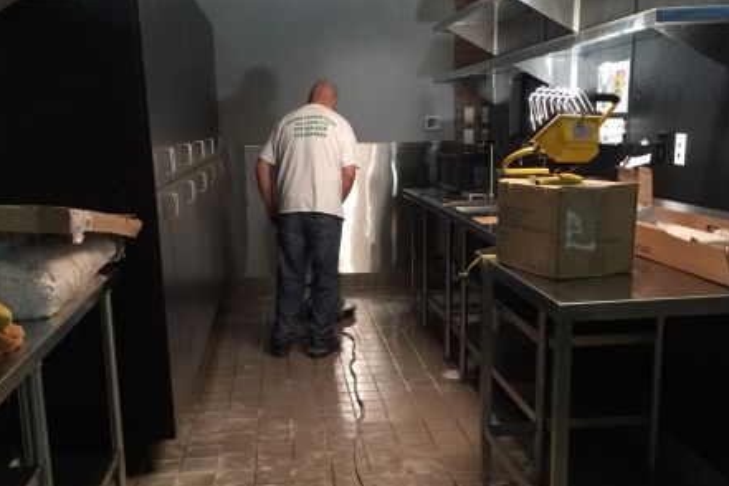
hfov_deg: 47.4
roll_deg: +1.8
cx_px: 365
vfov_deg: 32.3
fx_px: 830
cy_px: 332
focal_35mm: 41
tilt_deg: -13.6
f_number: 2.2
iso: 125
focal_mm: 4.15
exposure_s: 1/8
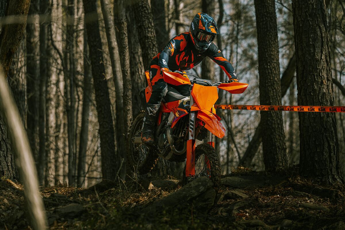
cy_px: 115
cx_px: 172
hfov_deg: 13.2
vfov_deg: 8.9
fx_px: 1485
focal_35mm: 155
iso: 1250
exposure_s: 1/2000
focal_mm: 155
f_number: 4
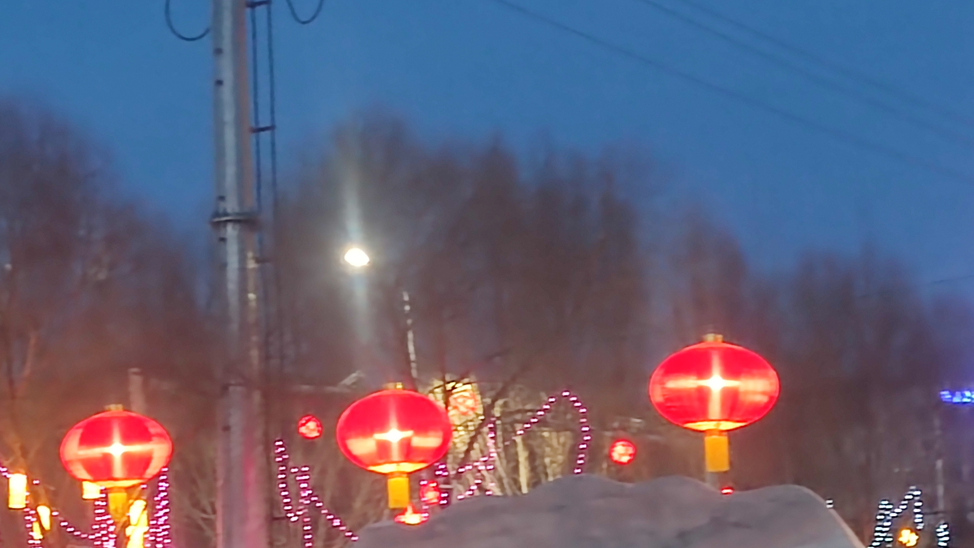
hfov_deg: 17.9
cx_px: 299
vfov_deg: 10.2
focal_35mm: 119
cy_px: 293
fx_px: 3074
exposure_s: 1/50
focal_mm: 6.72
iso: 1169
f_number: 1.69
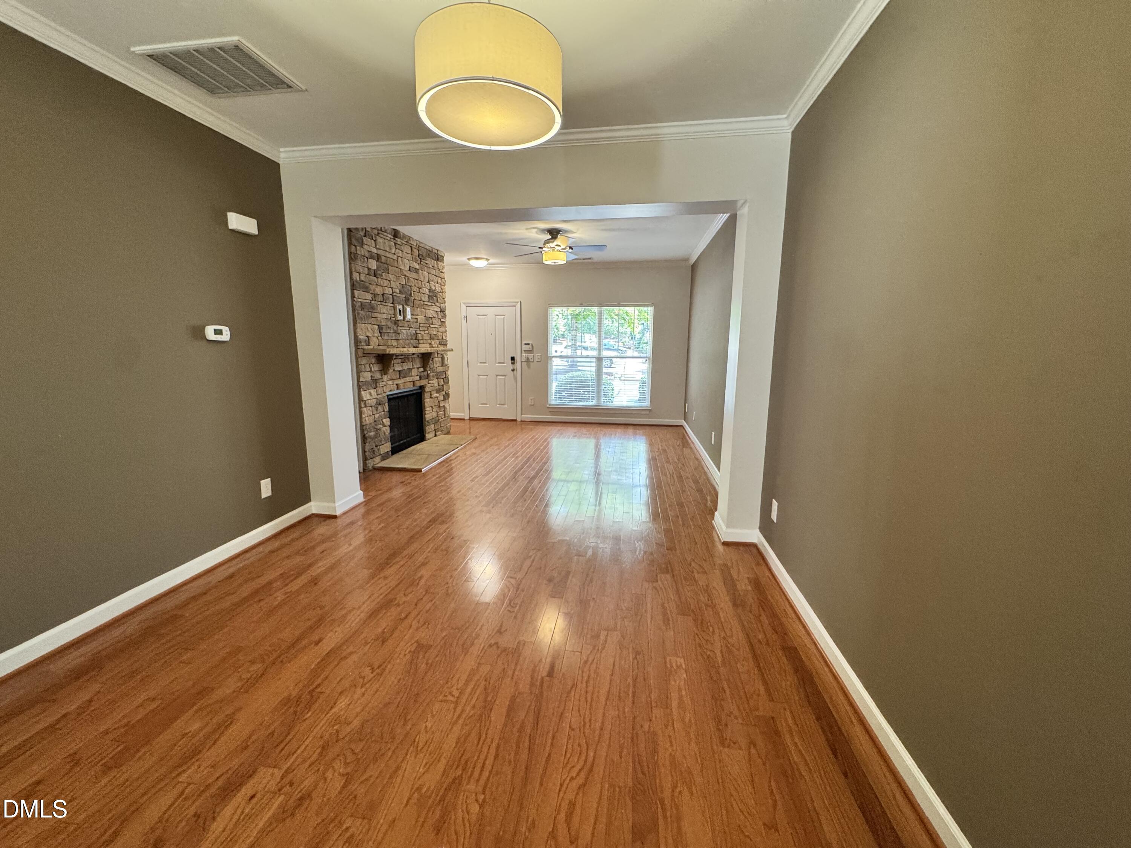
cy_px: 424
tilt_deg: -10.6
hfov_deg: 102.1
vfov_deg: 85.7
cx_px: 566
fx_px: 457
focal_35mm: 14
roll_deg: -0.5
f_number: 2.2
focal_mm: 2.22
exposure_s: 1/120
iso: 250
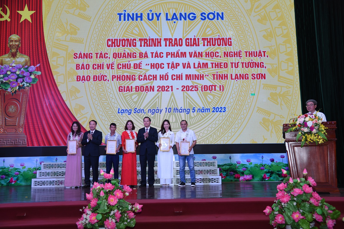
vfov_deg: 38.9
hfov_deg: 55.8
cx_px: 172
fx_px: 325
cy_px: 114
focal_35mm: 34
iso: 500
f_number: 4
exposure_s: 1/200
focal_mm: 34
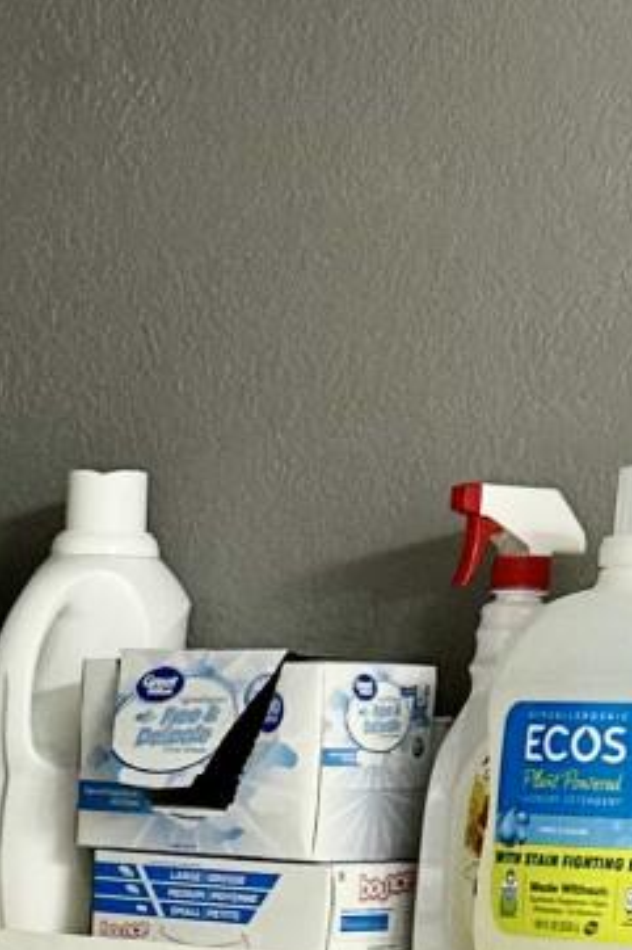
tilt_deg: -9.7
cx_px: -184
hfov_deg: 9.7
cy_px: 1425
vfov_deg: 13.9
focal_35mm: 138
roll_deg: -3.0
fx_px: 3637
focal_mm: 6.86
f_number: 1.78
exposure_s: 1/60
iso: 125
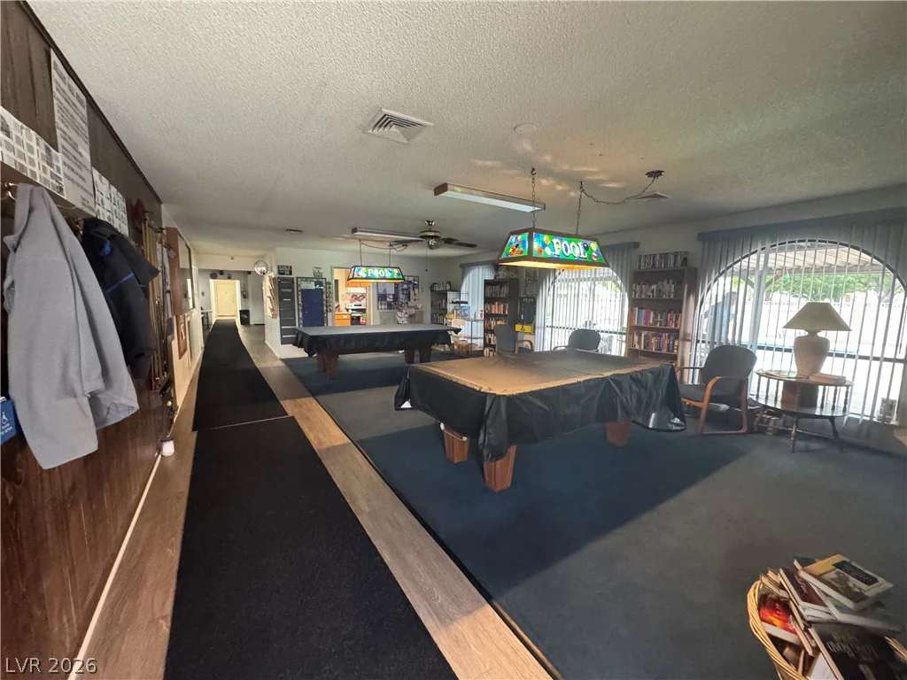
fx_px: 367
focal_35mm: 14
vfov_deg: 85.7
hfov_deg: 102.1
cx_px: 454
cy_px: 340
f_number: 2.2
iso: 800
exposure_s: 1/60
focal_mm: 2.22
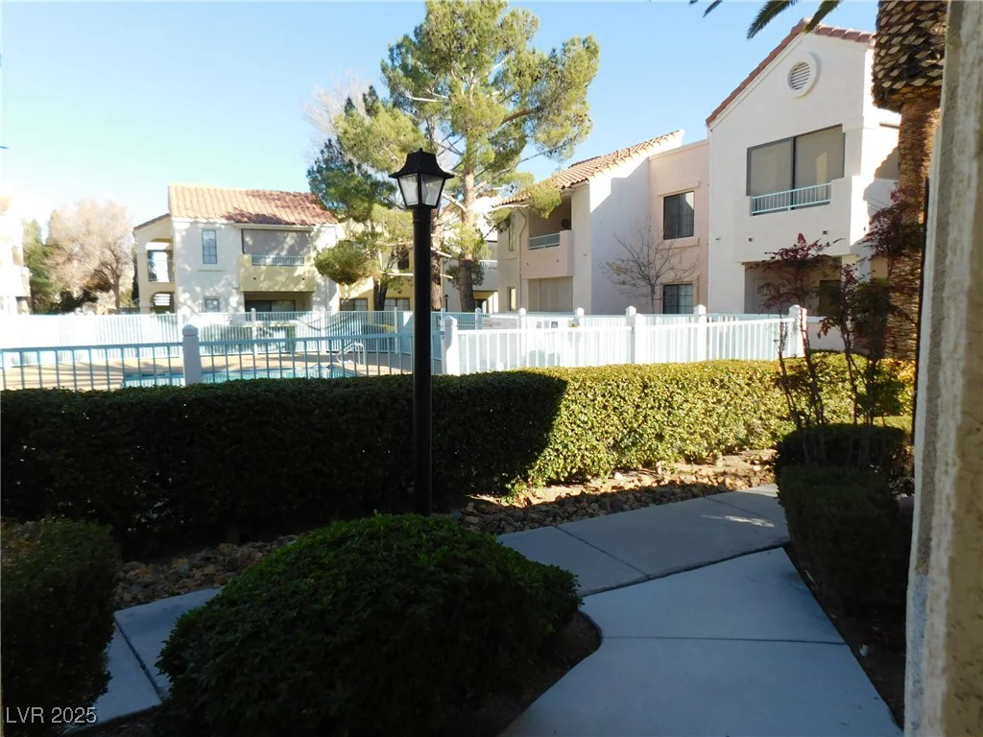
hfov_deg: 73.9
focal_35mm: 23
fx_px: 653
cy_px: 368
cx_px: 492
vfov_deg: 58.9
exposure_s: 1/640
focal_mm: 4
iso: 125
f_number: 3
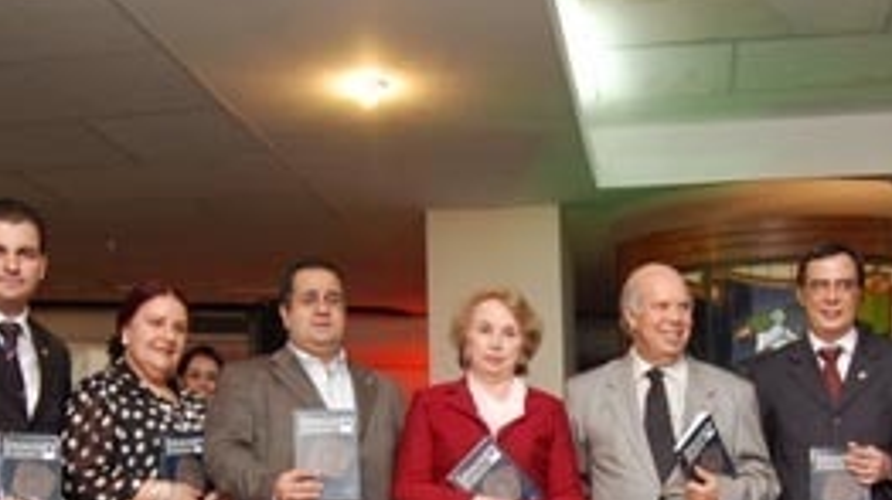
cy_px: 544
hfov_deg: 38.4
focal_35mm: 54
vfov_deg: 21.1
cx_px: 521
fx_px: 1276
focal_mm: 18
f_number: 5.6
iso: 800
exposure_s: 1/60
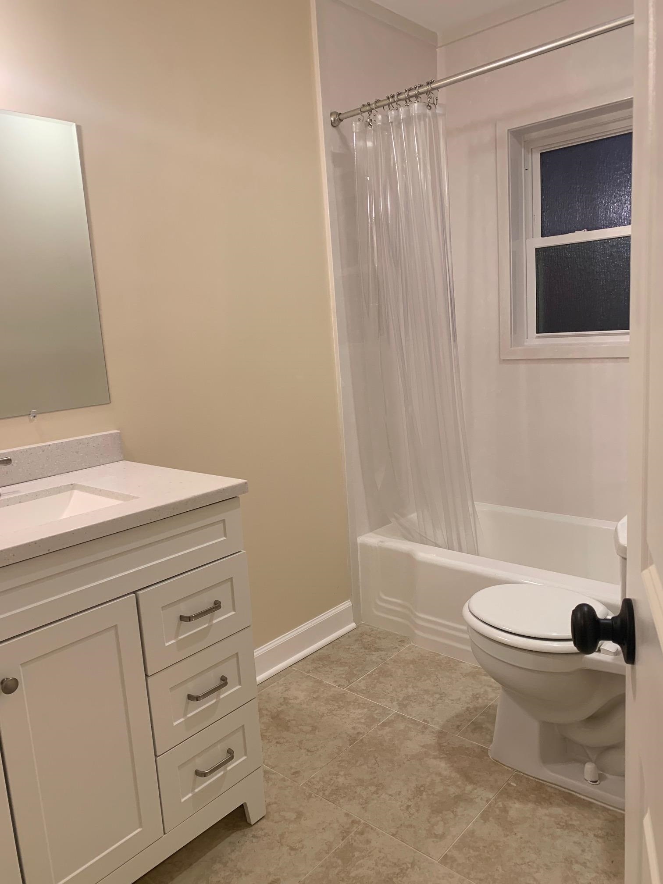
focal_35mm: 26
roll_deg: +4.1
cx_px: 332
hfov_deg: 53.1
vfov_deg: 67.3
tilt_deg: -9.5
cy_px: 442
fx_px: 664
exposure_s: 1/60
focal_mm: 4.25
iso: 64
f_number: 1.8
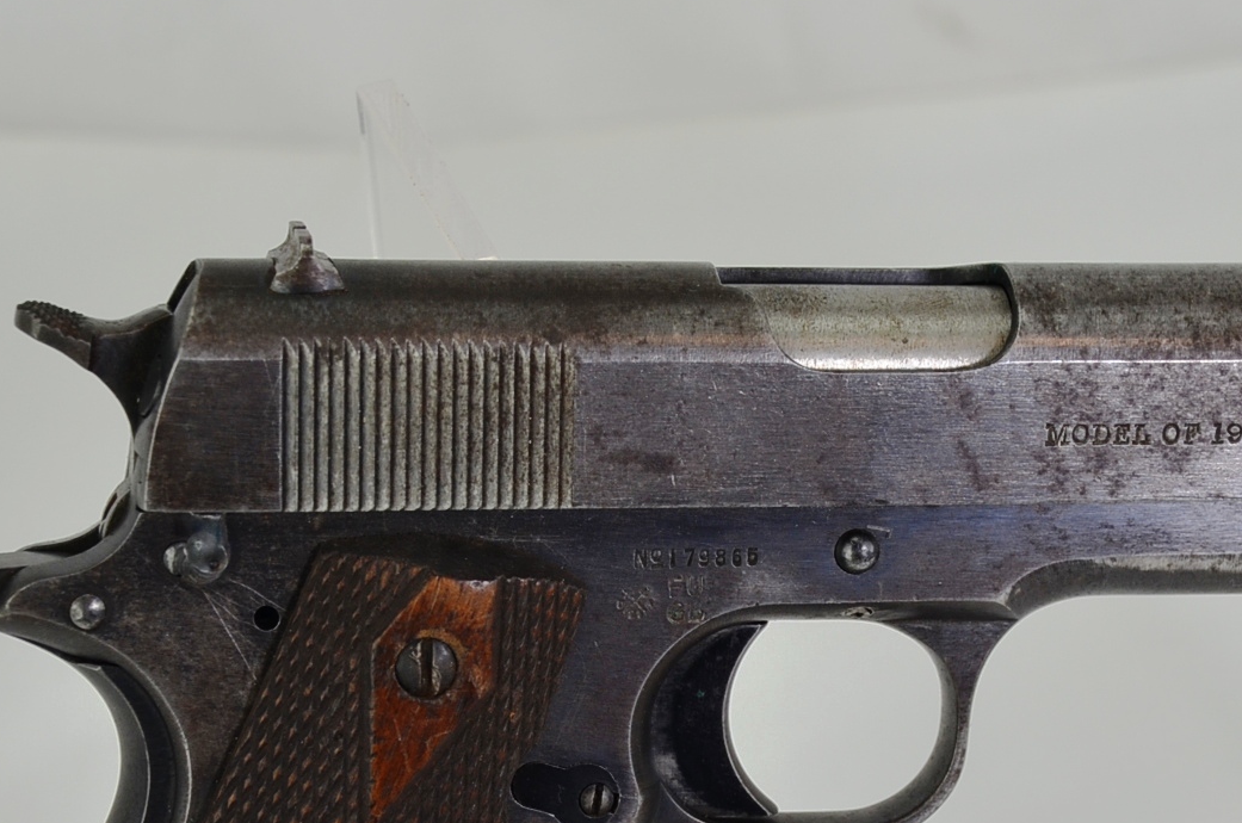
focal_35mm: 142
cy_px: 650
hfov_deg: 14.5
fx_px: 4890
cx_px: 688
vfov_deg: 9.6
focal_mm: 40
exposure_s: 1/125
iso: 200
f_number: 5.6
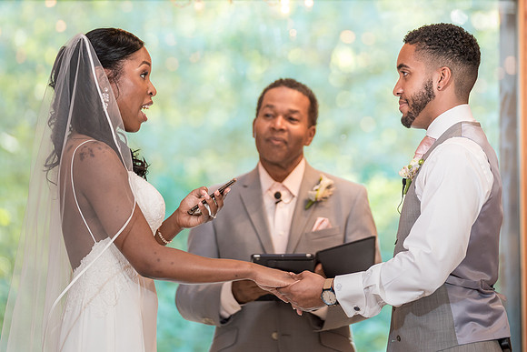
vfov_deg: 5.8
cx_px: 312
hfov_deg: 8.8
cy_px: 97
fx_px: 3443
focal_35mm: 235
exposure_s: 1/100
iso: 800
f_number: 2.8
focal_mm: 151
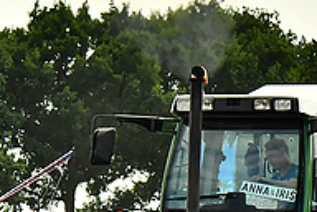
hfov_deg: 4.6
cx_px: 272
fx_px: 3962
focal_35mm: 450
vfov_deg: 3.1
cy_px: 236
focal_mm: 72
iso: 500
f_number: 9
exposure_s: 1/1250
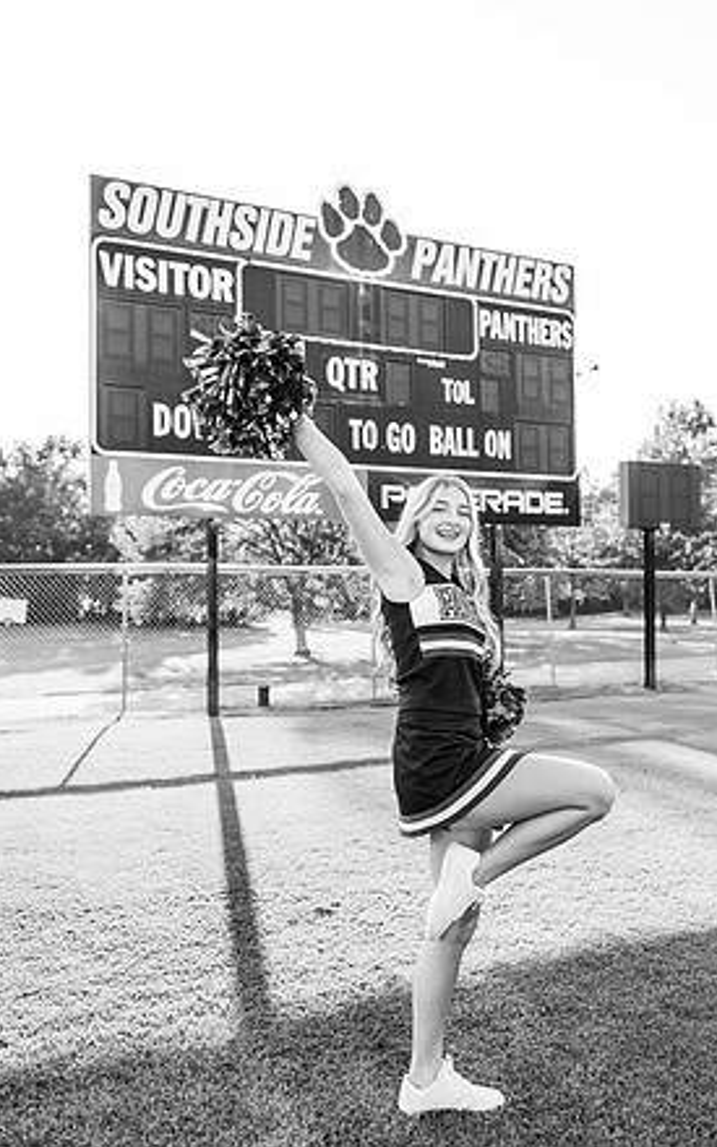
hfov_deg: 49.2
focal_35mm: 25
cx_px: 386
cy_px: 563
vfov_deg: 72.5
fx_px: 782
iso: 200
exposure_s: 1/640
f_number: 2.8
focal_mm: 24
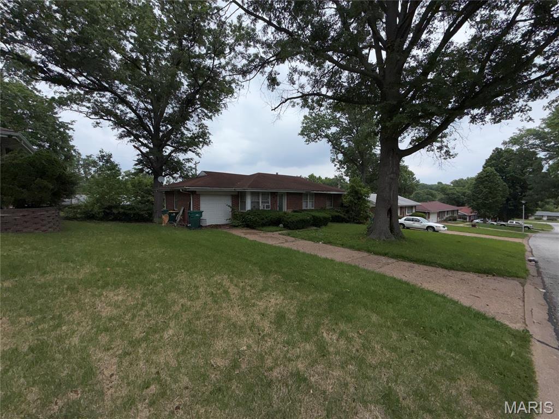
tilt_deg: -3.3
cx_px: 280
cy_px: 210
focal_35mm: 14
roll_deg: -0.6
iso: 16
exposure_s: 1/2165
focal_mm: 2.22
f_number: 2.2
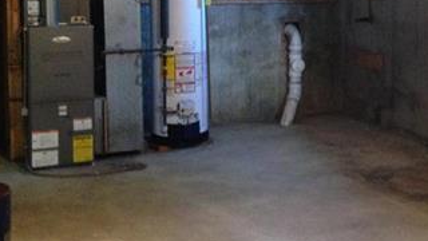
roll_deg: -0.5
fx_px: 817
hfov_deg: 28.5
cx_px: 360
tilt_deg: -4.8
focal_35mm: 72
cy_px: 23
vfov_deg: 16.5
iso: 500
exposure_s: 1/15
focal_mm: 4.12
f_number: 2.4
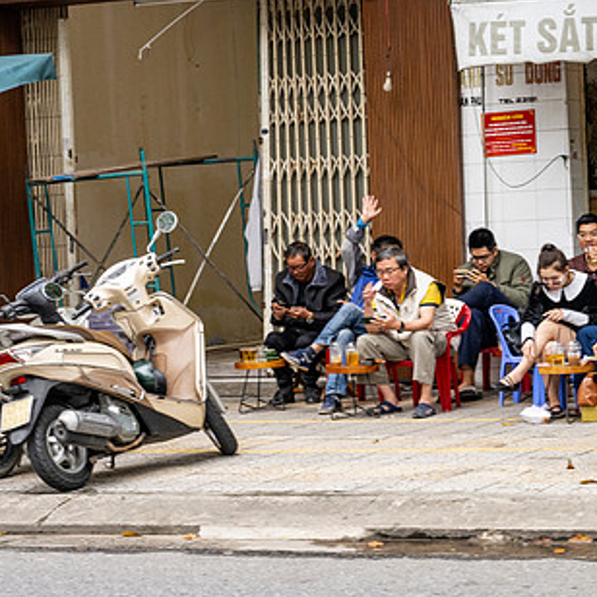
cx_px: 378
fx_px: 2185
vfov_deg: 15.6
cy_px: 294
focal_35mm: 112
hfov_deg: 15.5
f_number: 8
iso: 1100
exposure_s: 1/320
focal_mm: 70
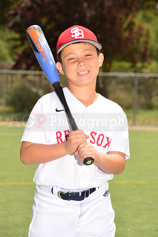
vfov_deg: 12.1
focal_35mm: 170
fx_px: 1118
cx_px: 79
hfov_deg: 8.1
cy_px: 118
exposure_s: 1/200
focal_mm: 170
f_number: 11
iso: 125
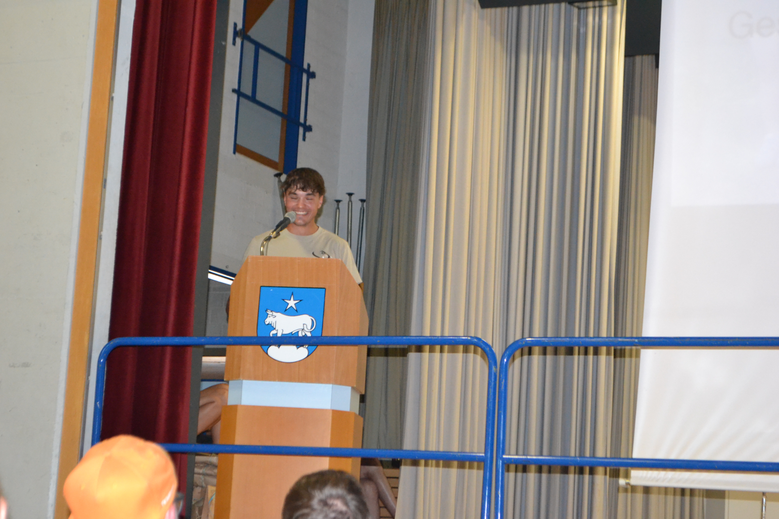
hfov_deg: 24.6
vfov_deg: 16.6
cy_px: 260
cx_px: 390
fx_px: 1785
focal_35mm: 82
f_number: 5.6
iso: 3200
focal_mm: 55
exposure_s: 1/60
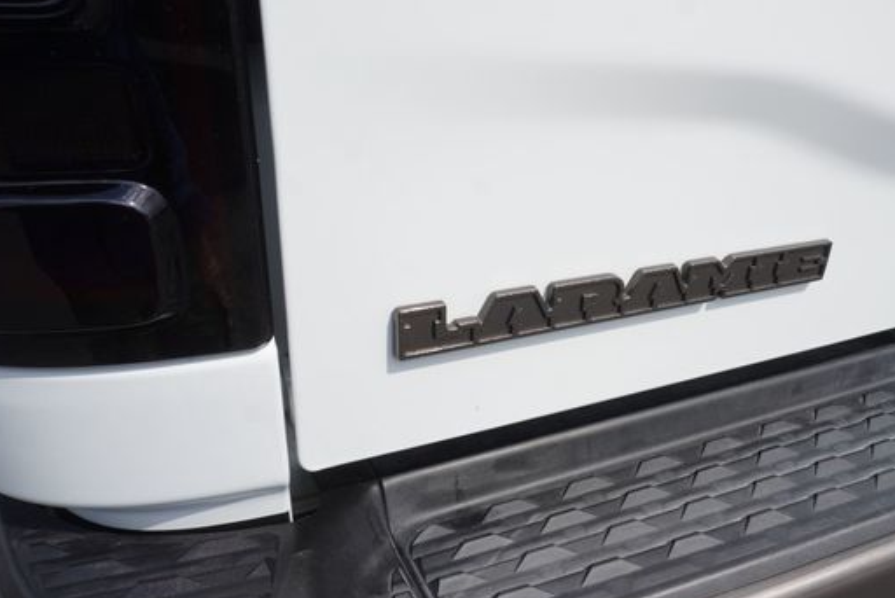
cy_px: 346
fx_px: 746
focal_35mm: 30
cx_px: 540
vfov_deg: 43.5
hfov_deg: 61.3
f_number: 10
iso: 100
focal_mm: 16
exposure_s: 1/200
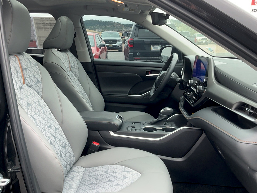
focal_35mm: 30
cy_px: 96
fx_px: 223
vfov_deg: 46.8
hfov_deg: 60.0
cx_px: 128
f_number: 1.8
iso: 20
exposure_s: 1/60
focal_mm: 3
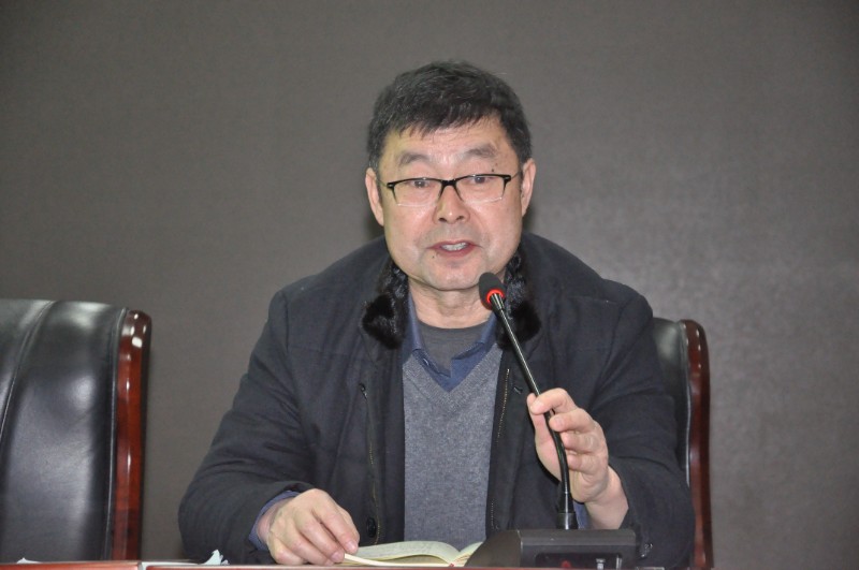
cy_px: 285
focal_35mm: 135
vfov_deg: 10.1
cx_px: 430
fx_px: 3217
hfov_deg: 15.2
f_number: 5.6
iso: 2500
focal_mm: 90
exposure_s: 1/30
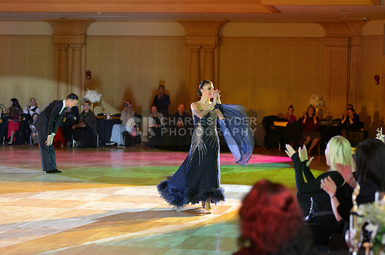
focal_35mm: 92
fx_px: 983
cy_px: 128
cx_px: 192
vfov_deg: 14.8
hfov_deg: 22.2
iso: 4000
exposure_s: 1/250
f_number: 4
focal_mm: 92
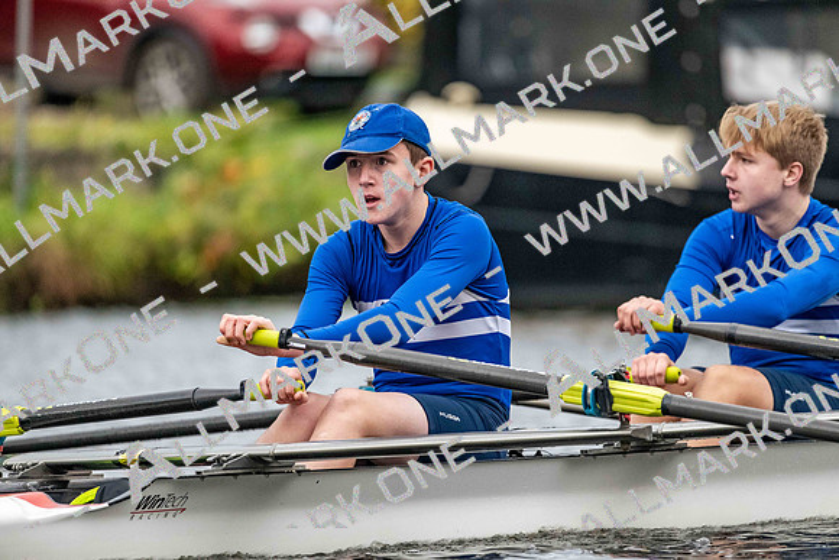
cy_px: 280
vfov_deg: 3.4
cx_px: 420
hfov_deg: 5.2
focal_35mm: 400
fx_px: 9324
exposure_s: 1/2000
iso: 5600
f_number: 4.5
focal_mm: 400
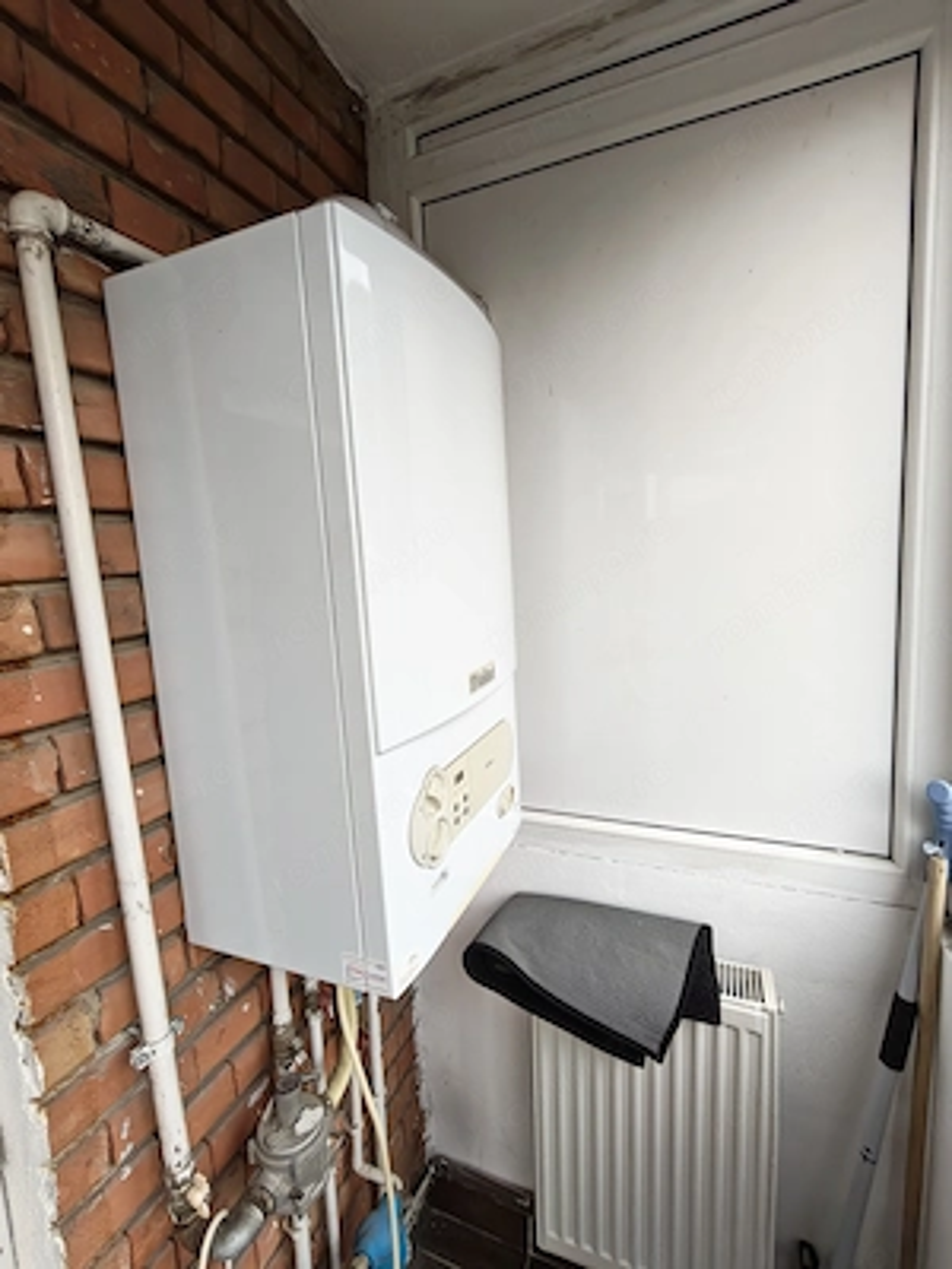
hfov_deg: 78.1
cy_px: 634
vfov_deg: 94.5
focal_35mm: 16
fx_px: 587
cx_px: 476
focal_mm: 1.96
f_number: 2.2
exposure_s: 1/100
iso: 100
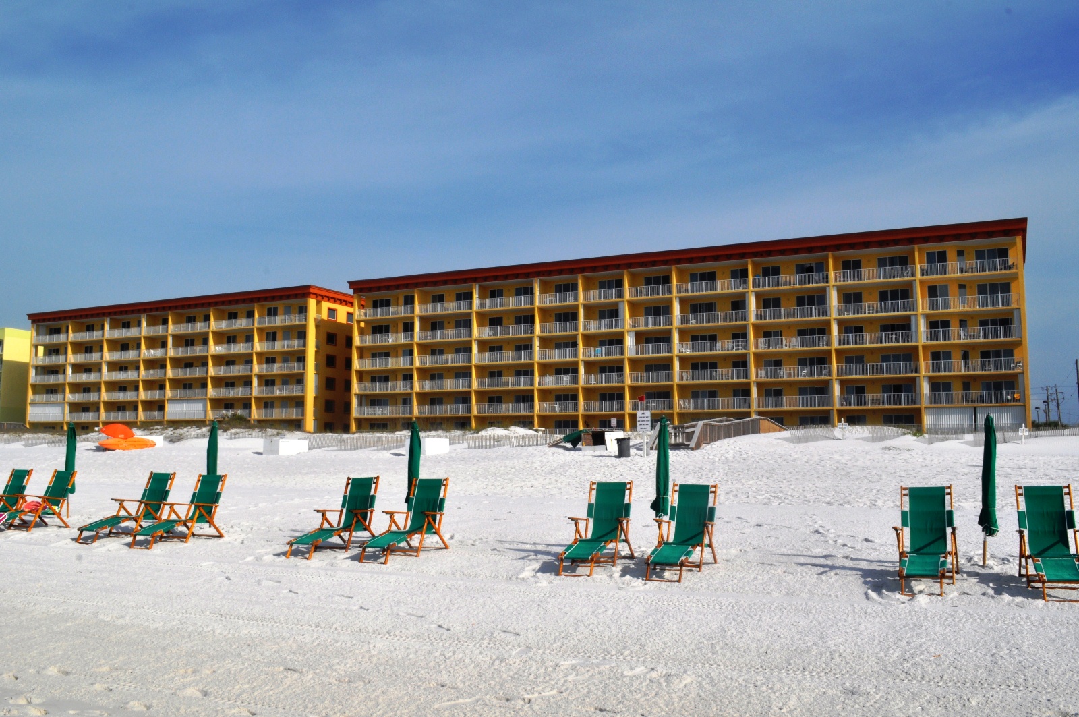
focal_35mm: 33
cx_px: 540
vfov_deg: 39.9
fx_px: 988
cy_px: 358
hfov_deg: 57.3
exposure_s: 1/200
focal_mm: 22
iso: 200
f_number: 20
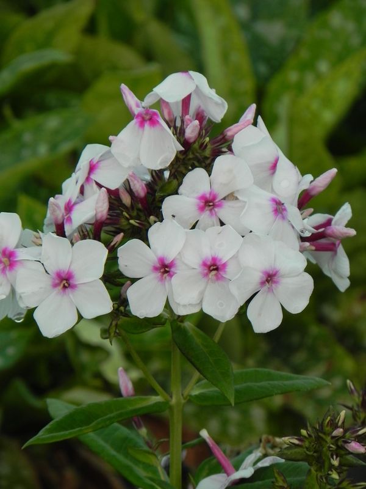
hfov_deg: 3.5
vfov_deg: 4.7
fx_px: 5991
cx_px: 183
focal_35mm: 425
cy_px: 244
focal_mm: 75.7
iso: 160
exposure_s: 1/50
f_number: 5
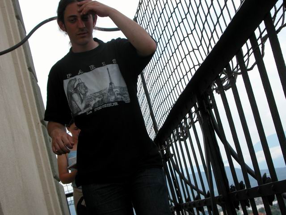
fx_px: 578
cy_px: 108
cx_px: 143
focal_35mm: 70
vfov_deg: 21.0
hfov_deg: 27.8
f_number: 6.6
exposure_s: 1/228
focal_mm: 17.8
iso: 100
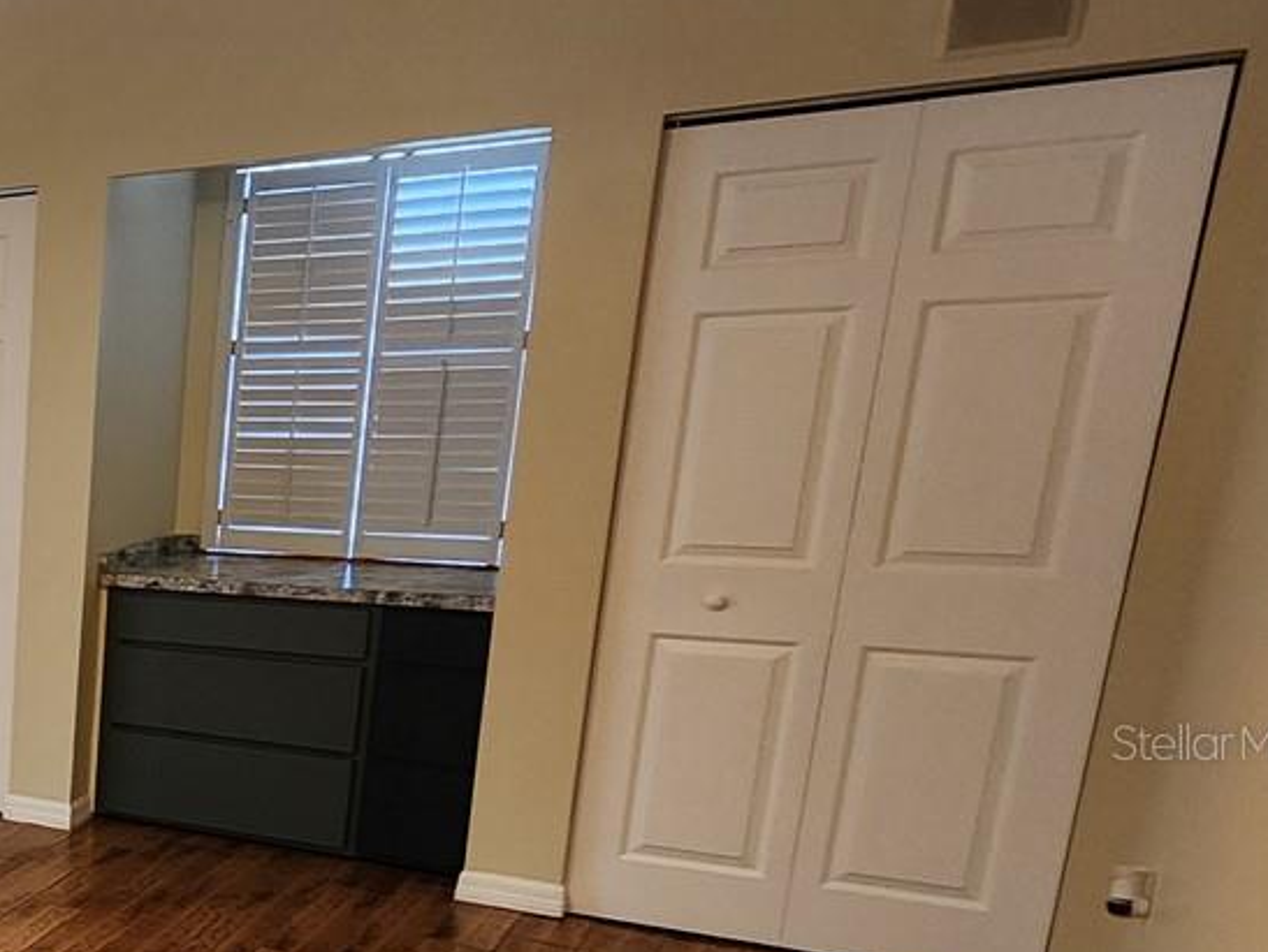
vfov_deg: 36.6
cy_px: 741
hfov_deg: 31.5
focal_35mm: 38
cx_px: -524
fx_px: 1393
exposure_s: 1/30
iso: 320
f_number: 2.2
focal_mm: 2.2
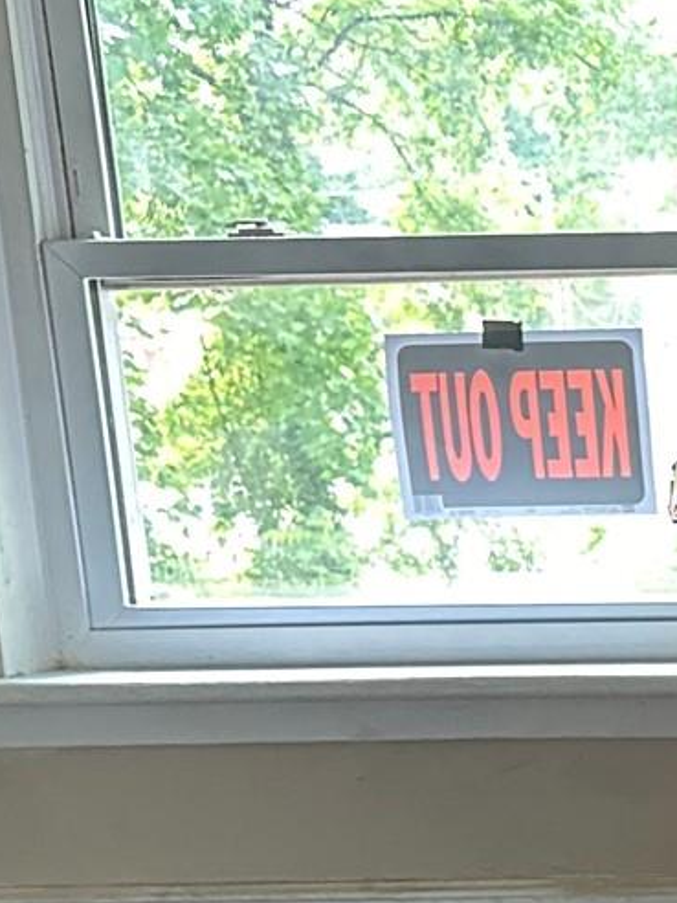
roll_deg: +0.7
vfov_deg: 19.2
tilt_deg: -9.0
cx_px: 1574
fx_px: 2608
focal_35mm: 100
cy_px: 877
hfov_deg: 12.1
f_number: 1.78
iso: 640
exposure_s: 1/60
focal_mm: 6.86
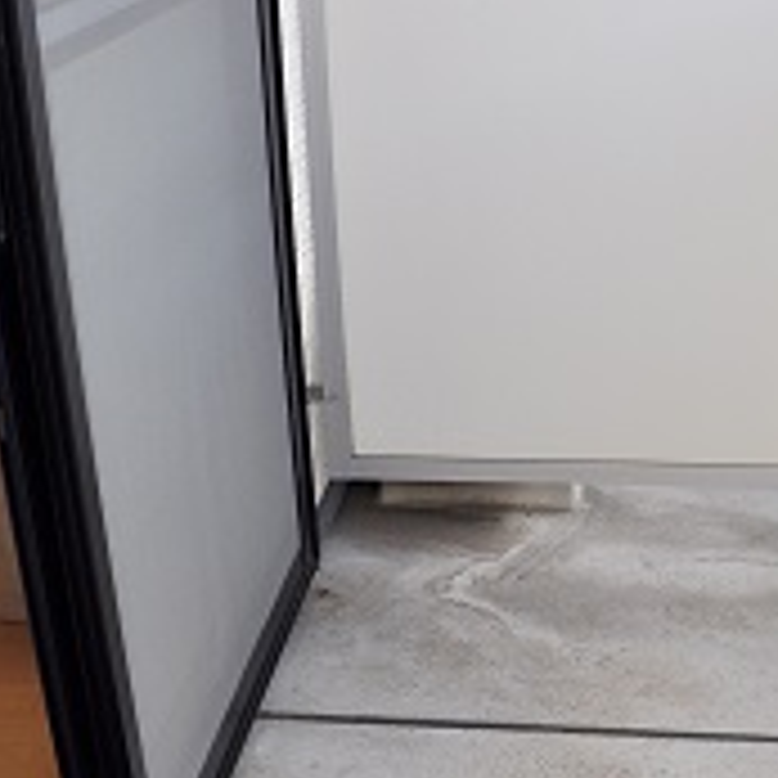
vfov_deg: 24.3
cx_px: 612
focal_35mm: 71
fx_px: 1805
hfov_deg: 24.0
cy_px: 477
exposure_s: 1/160
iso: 200
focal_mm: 18
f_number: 6.3
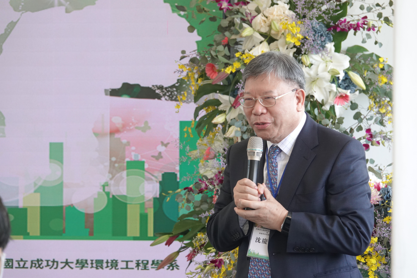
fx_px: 2131
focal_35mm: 184
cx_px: 208
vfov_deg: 7.5
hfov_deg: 11.2
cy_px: 139
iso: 800
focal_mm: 67.46
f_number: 4
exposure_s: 1/125
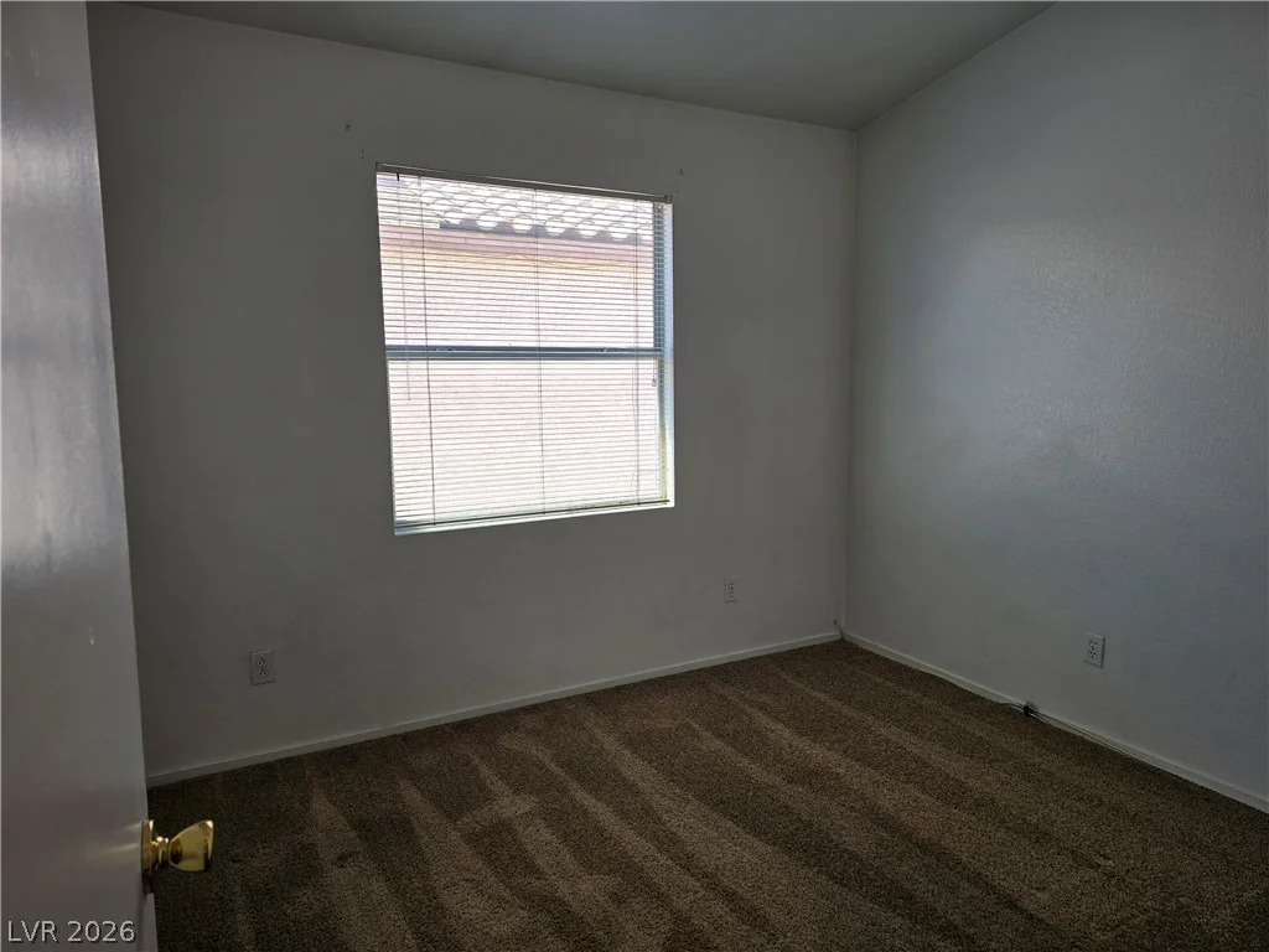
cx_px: 634
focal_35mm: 23
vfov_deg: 58.9
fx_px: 843
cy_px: 476
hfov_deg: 73.9
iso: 20
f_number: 1.7
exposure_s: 1/180
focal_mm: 6.3
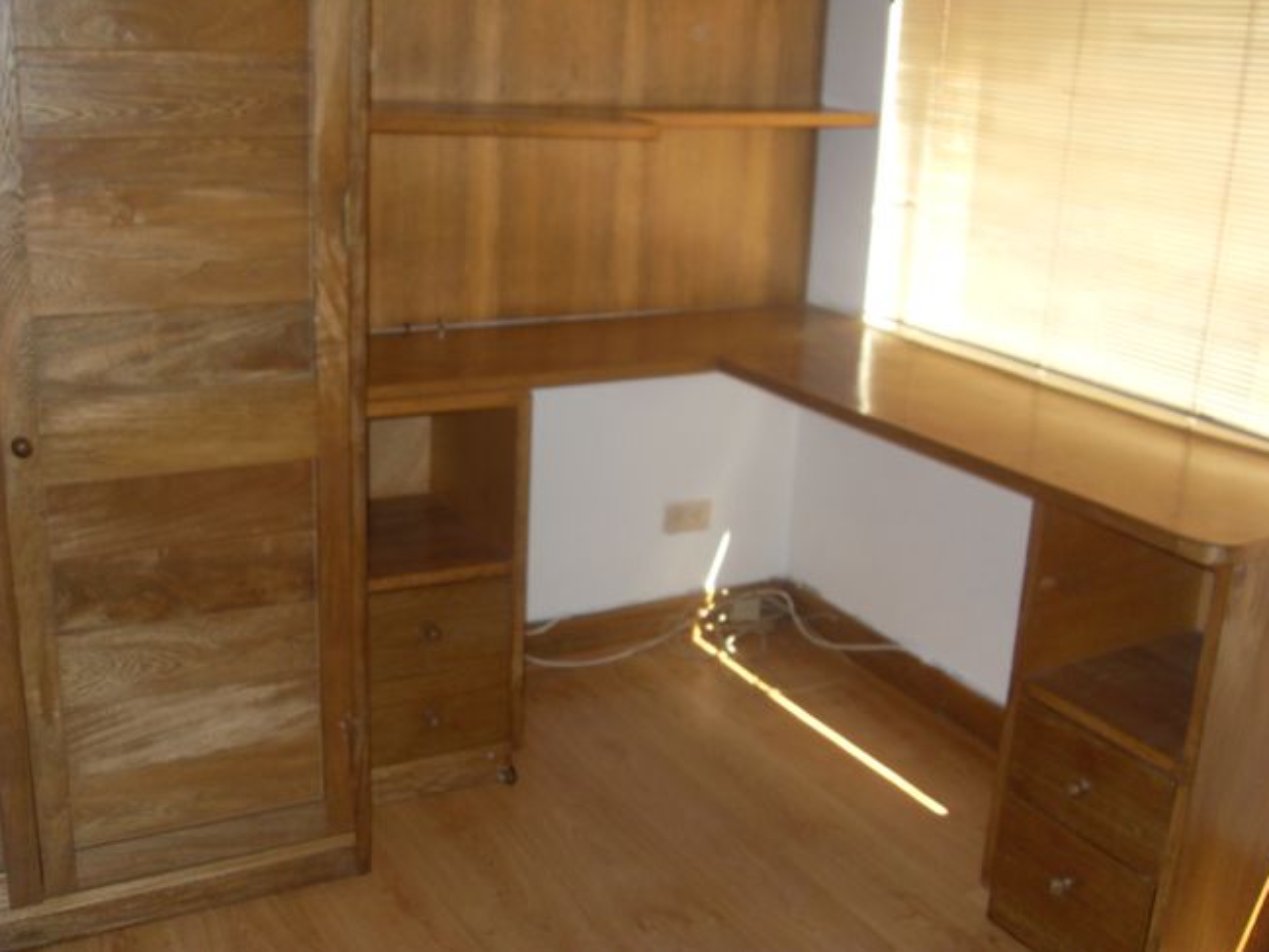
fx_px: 1393
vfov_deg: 37.7
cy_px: 467
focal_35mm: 38
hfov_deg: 49.0
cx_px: 648
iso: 100
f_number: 2.8
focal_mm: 6.3
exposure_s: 1/45
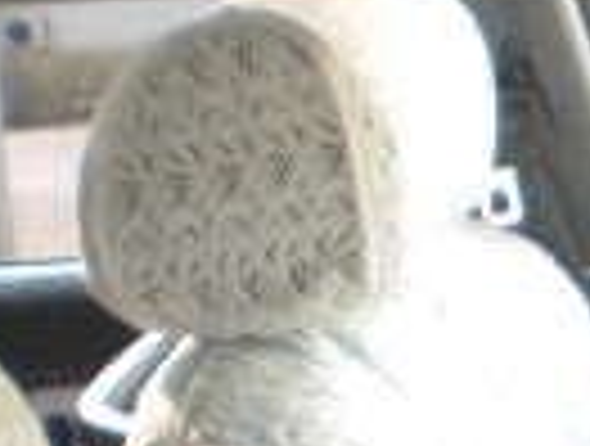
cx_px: 1058
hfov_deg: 10.1
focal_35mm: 185
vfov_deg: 7.7
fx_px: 3162
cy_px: 942
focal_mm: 6.3
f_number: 3.1
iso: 200
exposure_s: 1/80
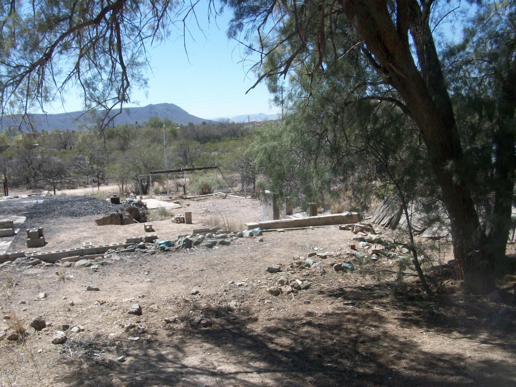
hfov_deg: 54.0
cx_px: 258
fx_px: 507
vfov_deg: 41.8
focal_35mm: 34
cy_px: 194
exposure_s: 1/242
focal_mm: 5.7
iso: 64
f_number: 5.5
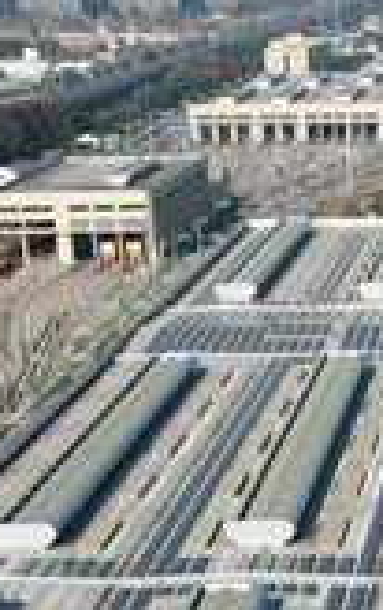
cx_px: 537
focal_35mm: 105
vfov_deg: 17.8
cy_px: 911
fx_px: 1747
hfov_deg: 12.0
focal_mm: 8.38
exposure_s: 1/2500
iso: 100
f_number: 2.8
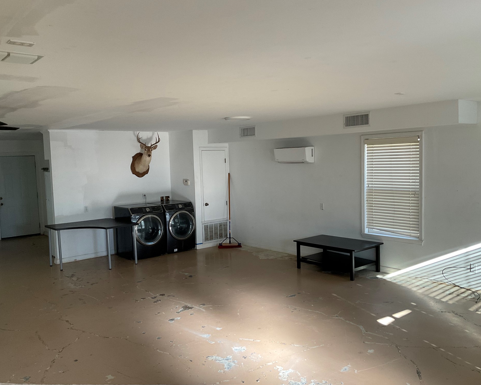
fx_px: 441
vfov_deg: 47.1
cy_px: 196
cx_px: 248
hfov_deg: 57.2
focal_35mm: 31
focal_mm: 3
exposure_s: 1/85
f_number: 1.8
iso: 64
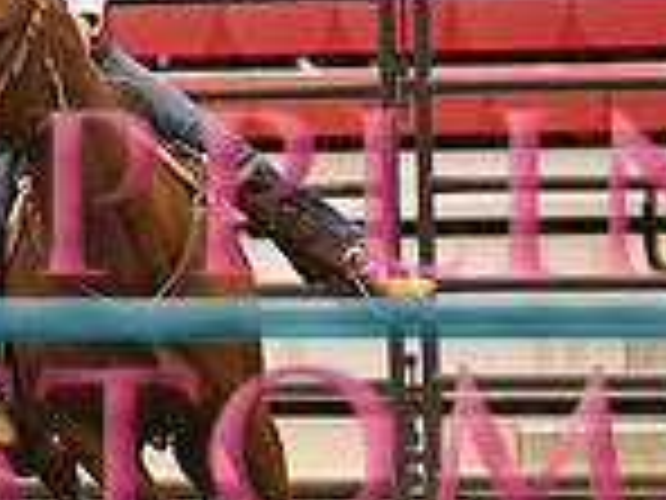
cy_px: 313
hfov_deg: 2.6
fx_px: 14545
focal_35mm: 756
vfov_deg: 2.0
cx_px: 162
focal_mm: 200
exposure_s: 1/250
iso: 1600
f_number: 2.8
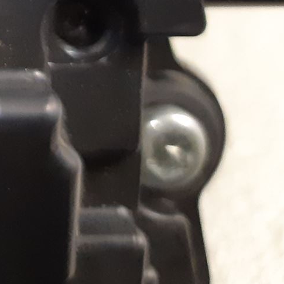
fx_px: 900
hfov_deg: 14.5
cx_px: -302
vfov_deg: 16.2
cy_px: -154
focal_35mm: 97
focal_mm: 3.93
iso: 320
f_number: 1.7
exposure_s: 1/25
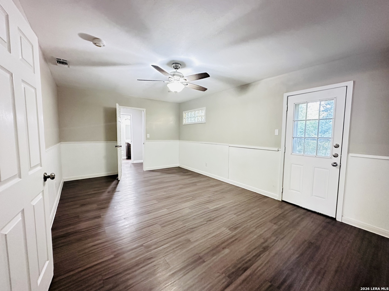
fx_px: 157
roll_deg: -0.6
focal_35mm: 14
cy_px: 146
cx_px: 194
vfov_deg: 85.7
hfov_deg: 102.1
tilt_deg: -4.3
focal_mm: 2.22
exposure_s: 1/40
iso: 1250
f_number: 2.2
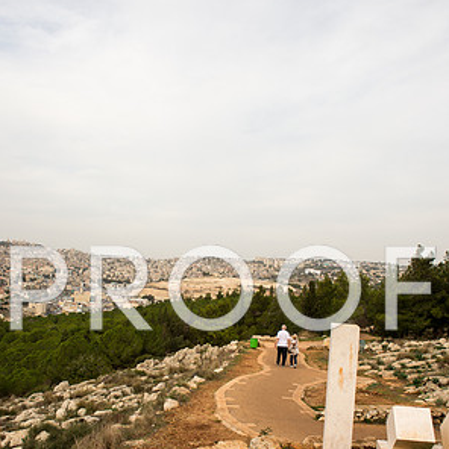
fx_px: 455
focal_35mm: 31
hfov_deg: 52.5
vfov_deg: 51.9
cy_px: 287
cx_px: 223
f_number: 3.5
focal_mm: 24
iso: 100
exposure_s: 1/800
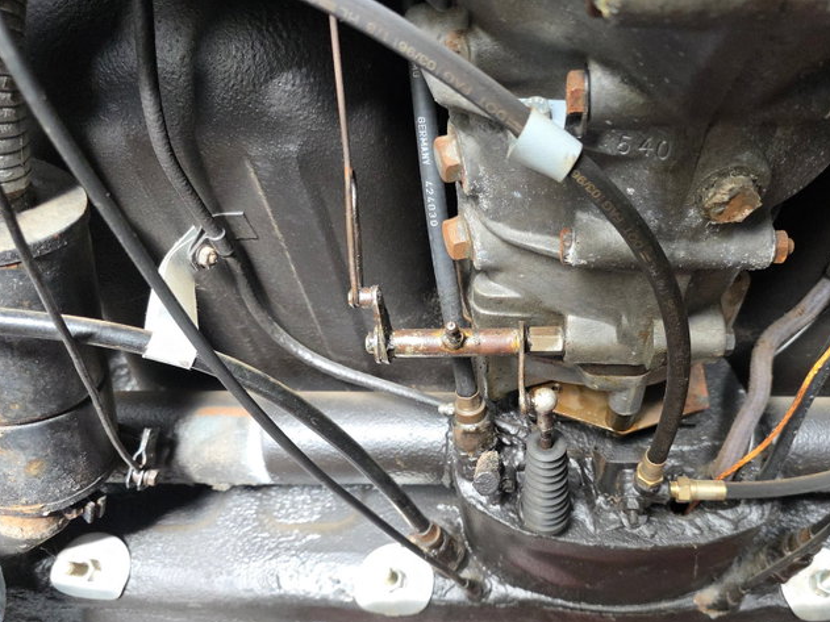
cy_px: 377
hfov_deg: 62.9
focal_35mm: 28
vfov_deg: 49.4
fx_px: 671
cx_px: 500
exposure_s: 1/120
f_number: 1.7
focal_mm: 6.3
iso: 500
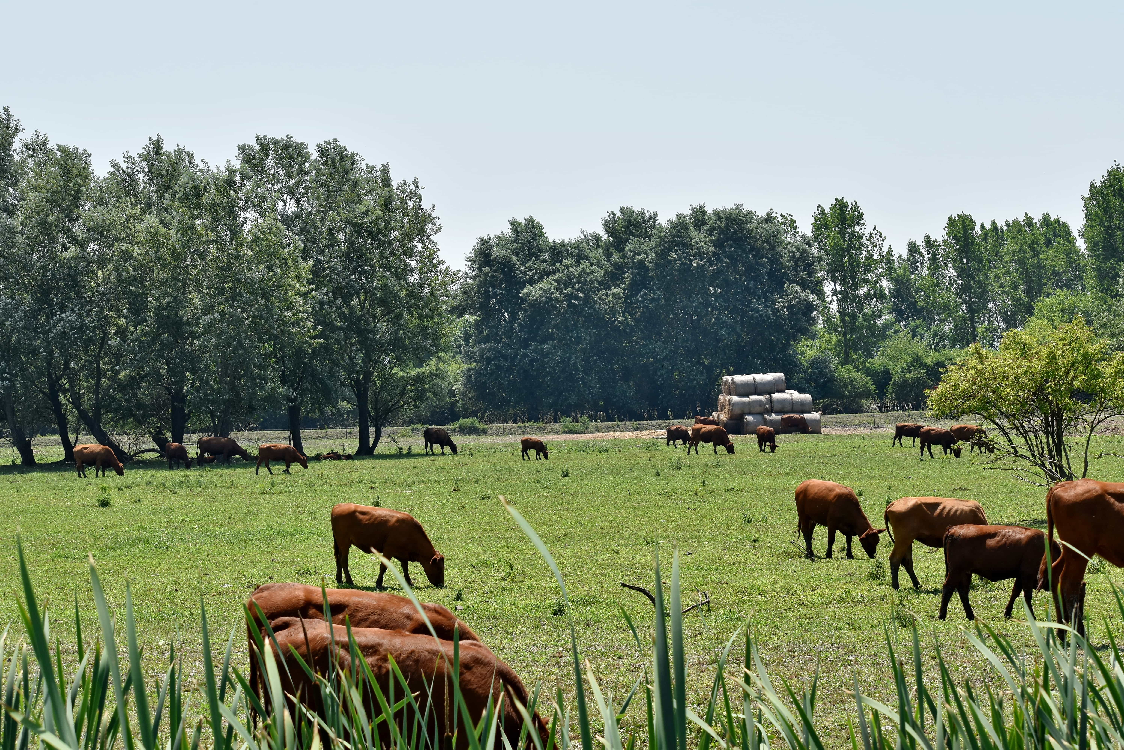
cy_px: 375
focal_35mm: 82
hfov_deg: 24.6
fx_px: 2576
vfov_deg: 16.6
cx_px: 562
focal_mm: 55
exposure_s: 1/320
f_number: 10
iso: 160
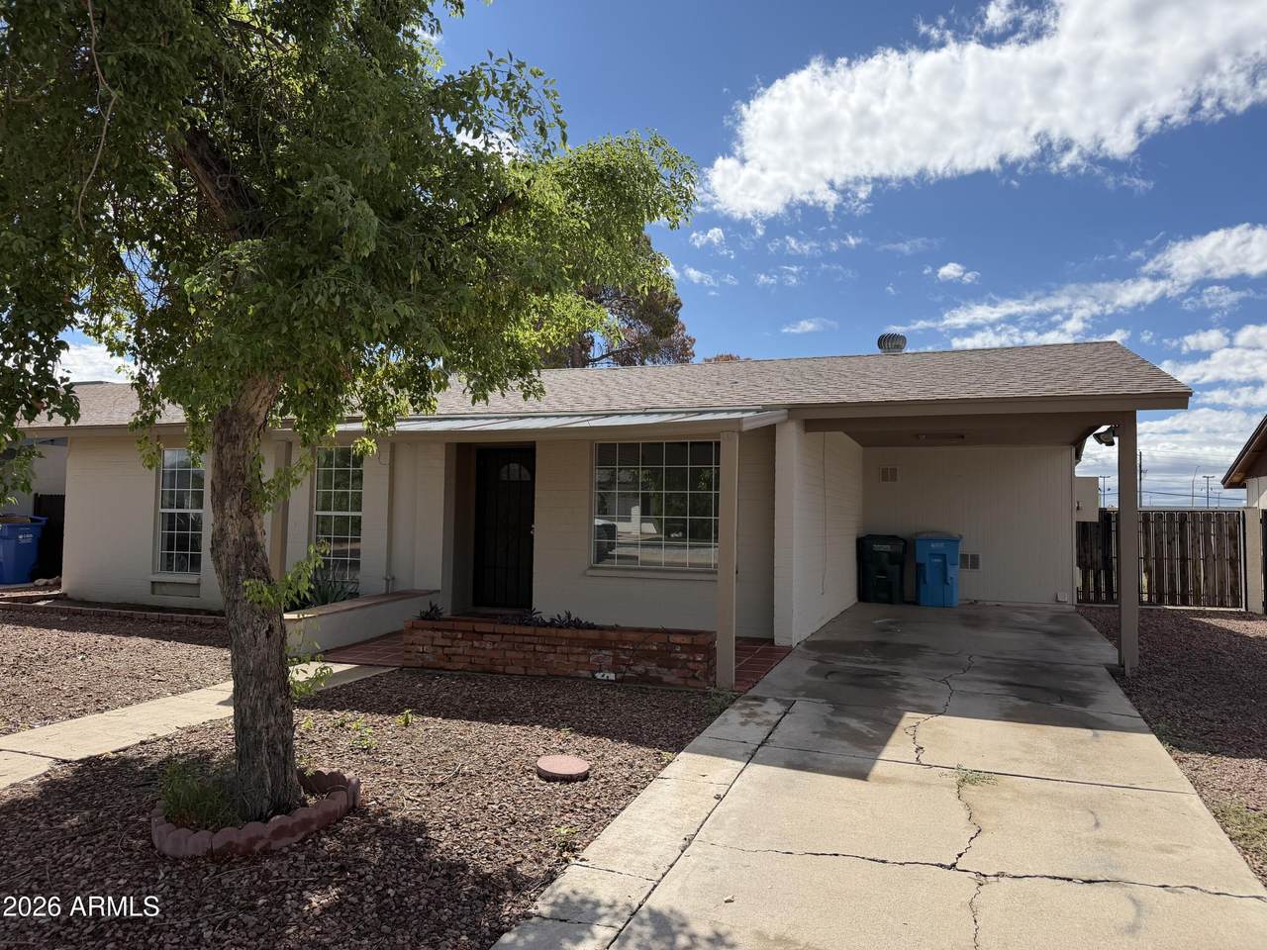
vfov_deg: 56.8
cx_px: 634
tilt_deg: +2.5
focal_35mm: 24
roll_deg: -1.2
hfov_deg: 71.6
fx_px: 878
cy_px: 475
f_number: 1.78
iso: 125
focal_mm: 6.76
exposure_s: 1/7353
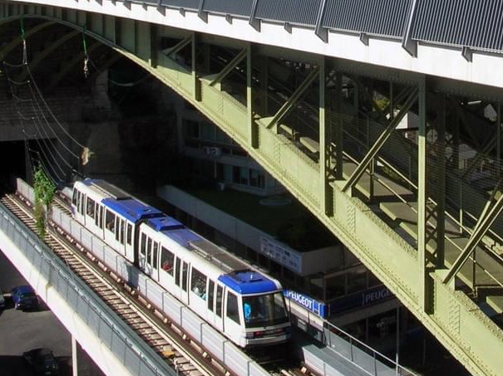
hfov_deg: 26.2
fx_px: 1075
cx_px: 344
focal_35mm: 74
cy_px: -8
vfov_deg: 19.3
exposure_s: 1/273
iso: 50
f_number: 5.6
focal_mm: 5.8
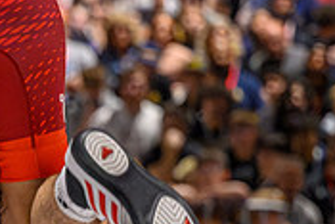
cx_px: -223
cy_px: 285
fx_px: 3511
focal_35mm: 377
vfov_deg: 3.6
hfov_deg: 5.4
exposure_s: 1/800
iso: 7200
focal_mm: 93
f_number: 2.8
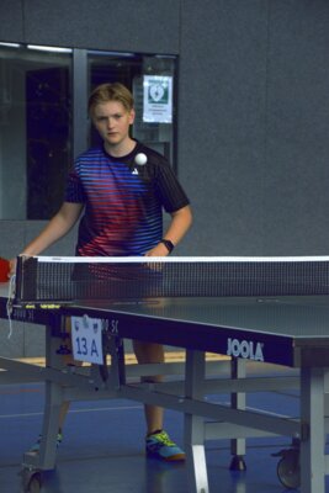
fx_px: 1746
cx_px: 164
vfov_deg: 16.1
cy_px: 246
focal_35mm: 128
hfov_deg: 10.8
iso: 3200
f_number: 5.6
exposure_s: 1/1250
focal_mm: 85
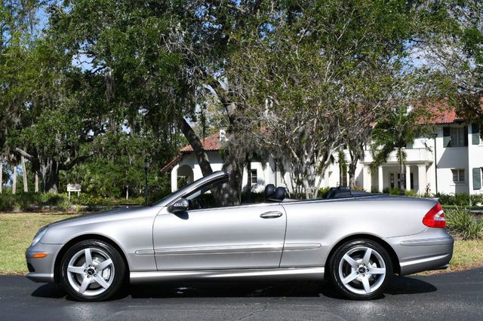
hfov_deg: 38.9
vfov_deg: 26.5
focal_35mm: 51
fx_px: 684
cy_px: 160
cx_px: 242
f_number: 9
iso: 100
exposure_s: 1/320
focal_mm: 34
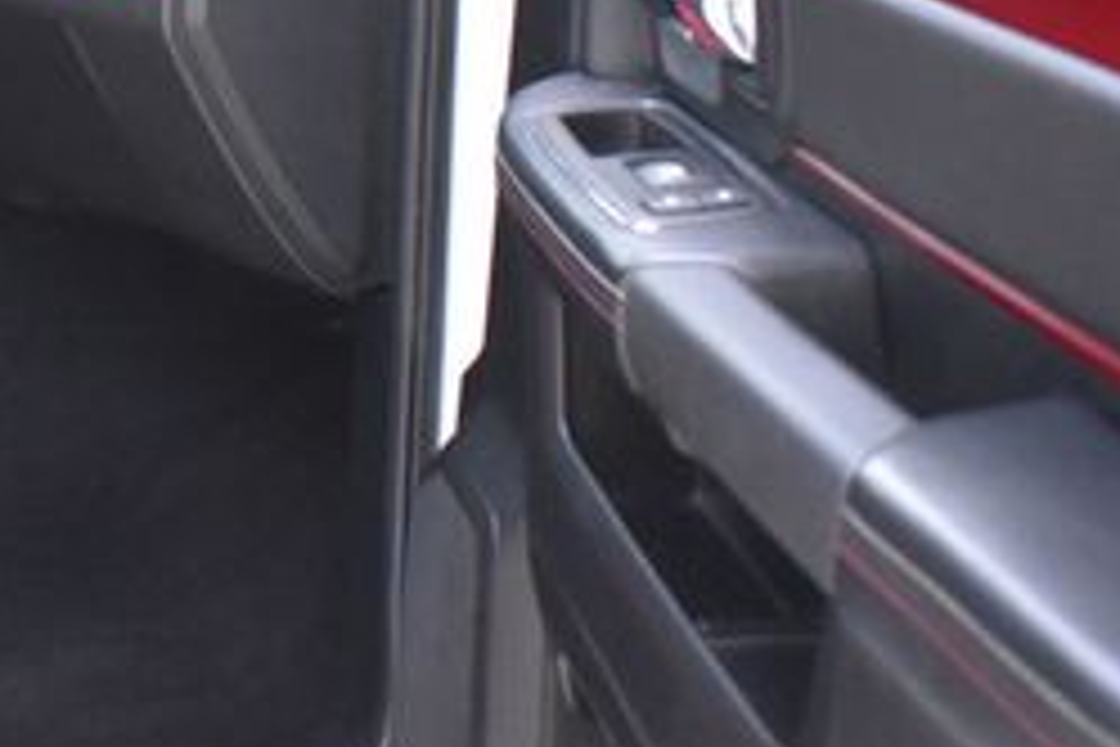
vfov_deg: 17.1
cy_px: -104
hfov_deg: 24.6
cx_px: -90
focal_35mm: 77
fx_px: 2395
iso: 3200
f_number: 3.8
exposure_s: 1/50
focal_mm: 20
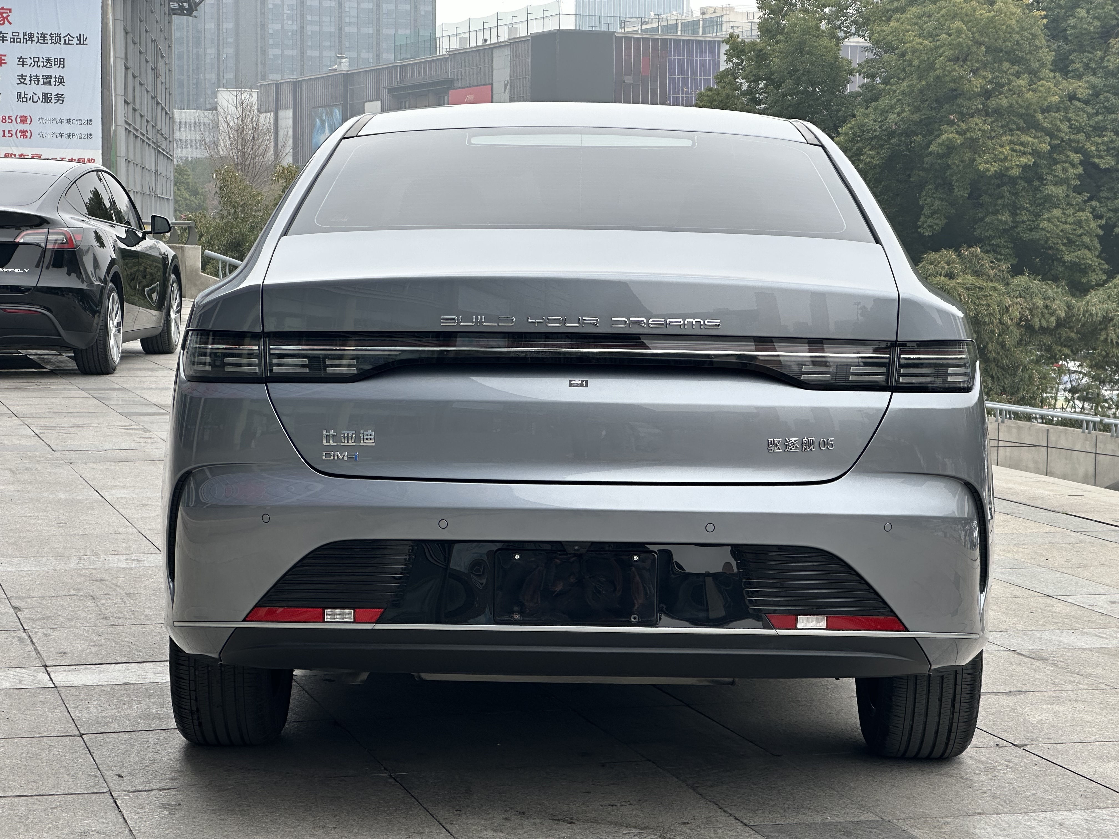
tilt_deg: -4.6
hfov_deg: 25.3
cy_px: 420
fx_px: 2489
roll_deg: -0.6
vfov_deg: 19.1
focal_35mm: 77
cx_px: 560
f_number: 2.8
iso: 32
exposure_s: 1/186
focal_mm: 9
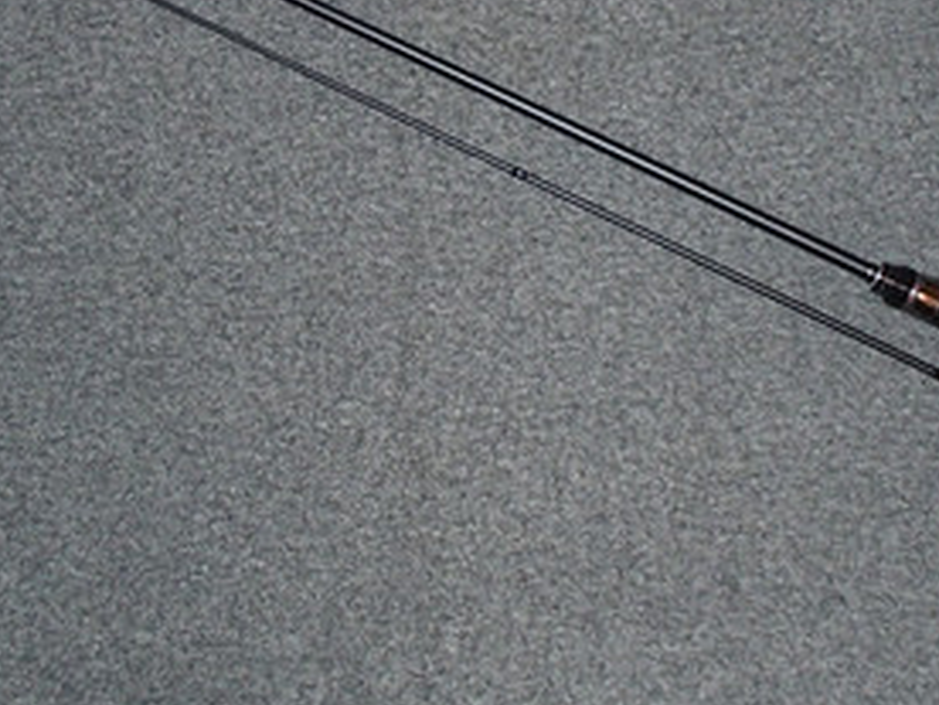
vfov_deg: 21.9
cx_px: 446
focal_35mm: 65
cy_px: 34
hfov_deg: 29.8
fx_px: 1763
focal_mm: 5
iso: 400
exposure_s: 1/30
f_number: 3.9
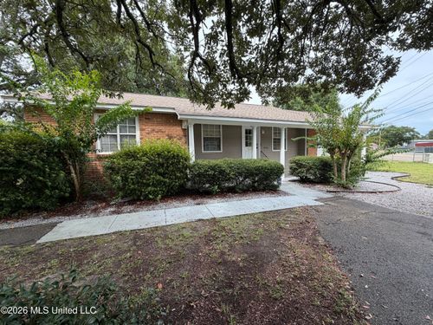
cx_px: 216
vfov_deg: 85.7
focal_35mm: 14
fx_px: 175
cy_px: 162
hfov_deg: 102.1
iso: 64
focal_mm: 2.22
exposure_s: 1/502
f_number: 2.2
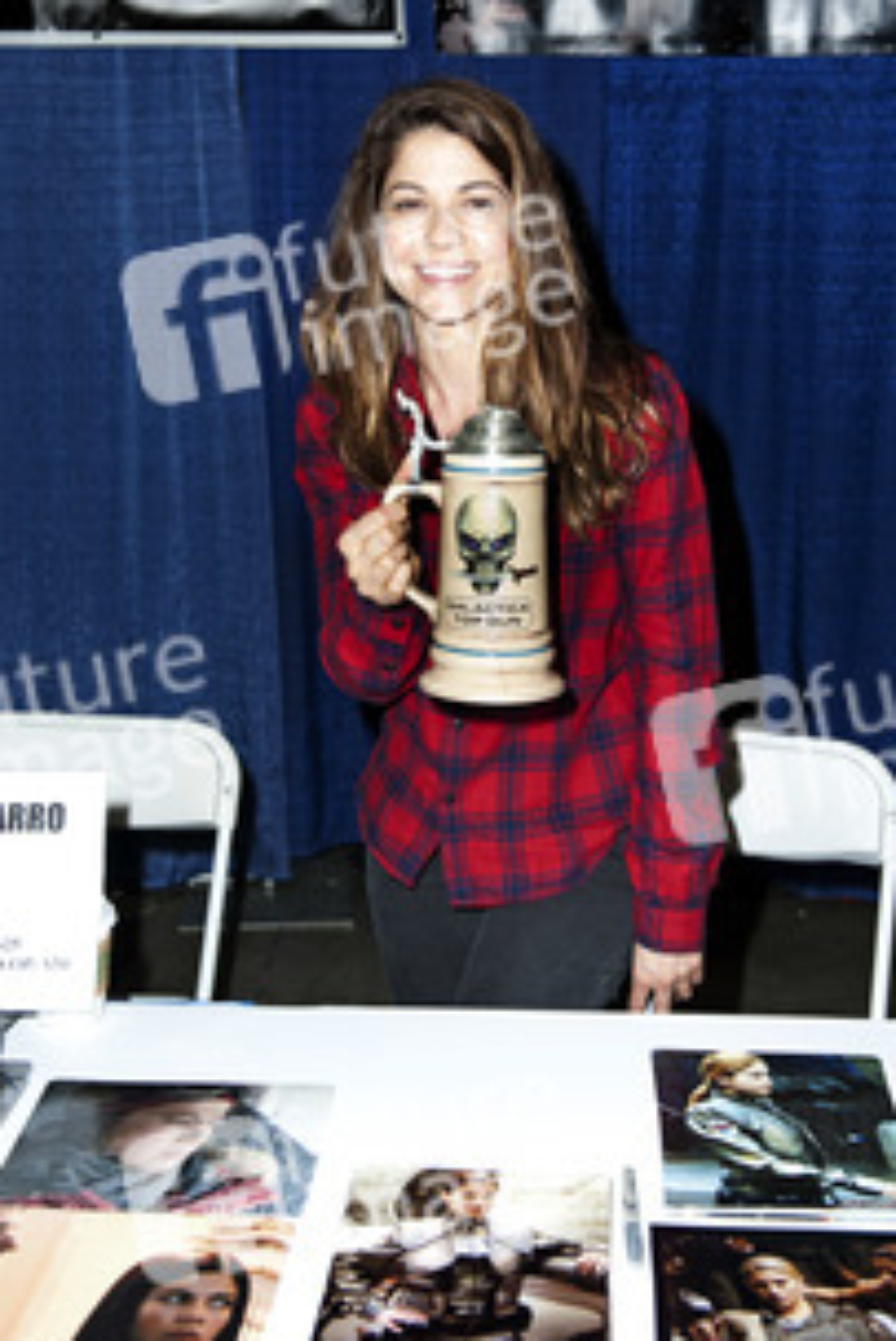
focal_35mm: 50
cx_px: 479
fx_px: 1864
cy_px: 521
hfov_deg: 27.0
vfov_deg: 39.4
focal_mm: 38
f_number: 4
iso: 400
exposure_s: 1/320
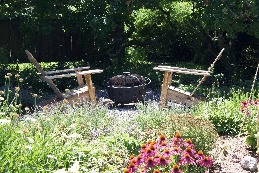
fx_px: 593
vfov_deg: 16.6
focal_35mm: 82
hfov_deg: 24.6
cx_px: 130
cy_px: 86
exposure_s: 1/250
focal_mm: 55
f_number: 7.1
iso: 200
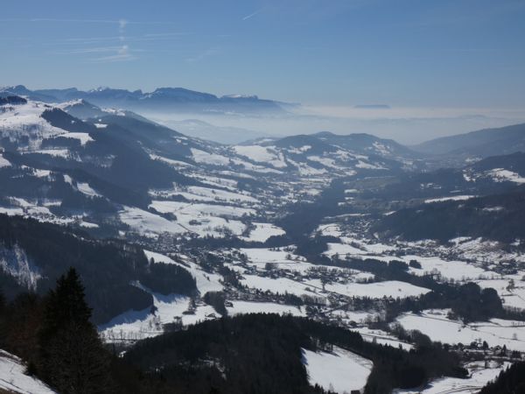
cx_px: 262
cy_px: 197
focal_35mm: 50
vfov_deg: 29.1
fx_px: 758
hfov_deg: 38.2
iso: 80
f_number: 3.9
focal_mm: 9
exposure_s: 1/3200
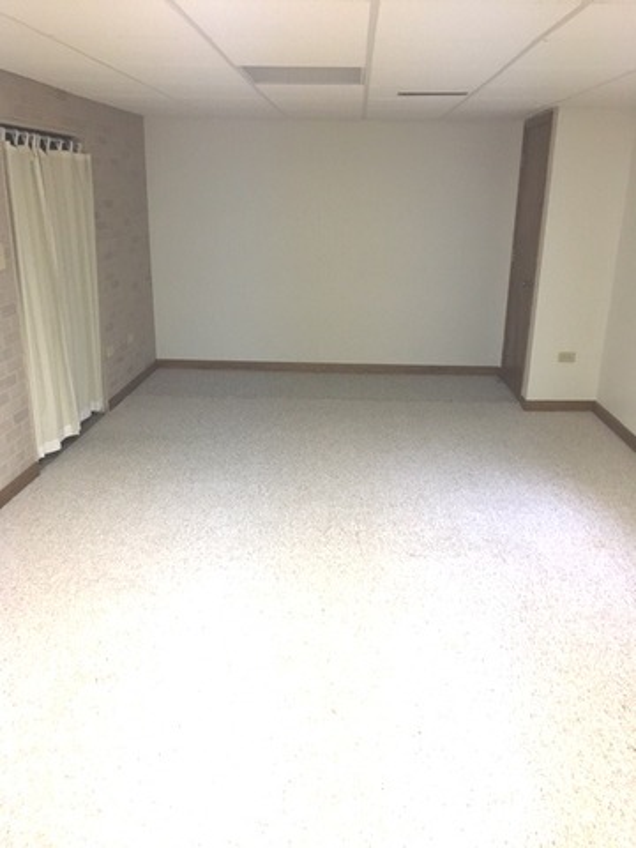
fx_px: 710
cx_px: 318
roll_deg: -0.2
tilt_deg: -19.0
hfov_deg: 48.2
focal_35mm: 29
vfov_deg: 61.7
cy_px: 424
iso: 250
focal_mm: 4.15
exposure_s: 1/33
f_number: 2.2
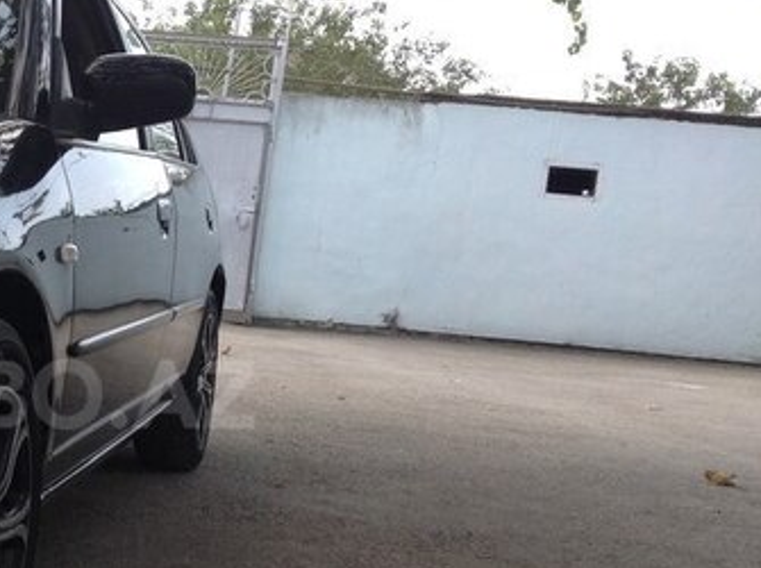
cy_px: 394
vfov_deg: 22.4
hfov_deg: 28.3
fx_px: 1426
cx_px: 23
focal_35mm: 65
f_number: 2.4
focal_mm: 3.3
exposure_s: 1/226
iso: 25
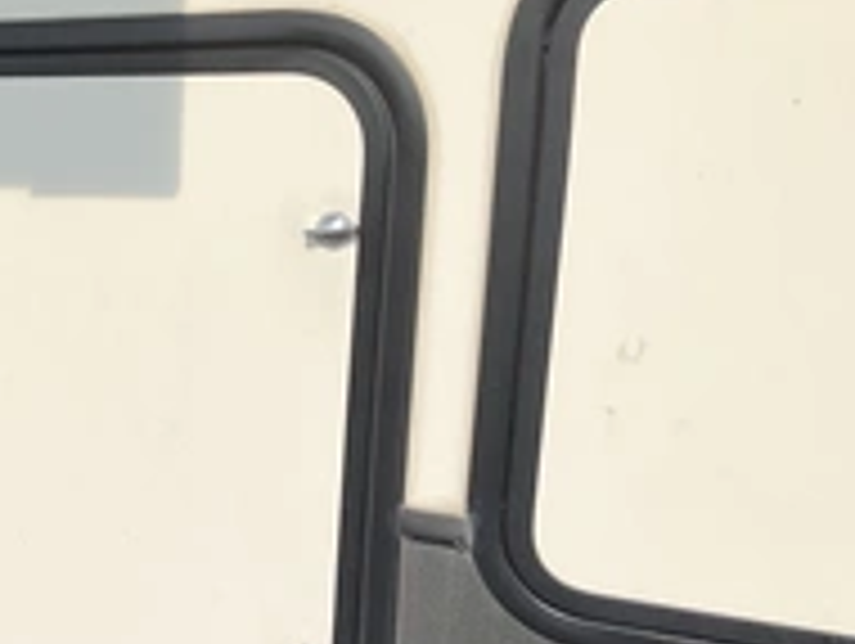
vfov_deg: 24.0
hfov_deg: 29.2
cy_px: 410
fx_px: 1509
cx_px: -40
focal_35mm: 61
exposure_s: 1/2801
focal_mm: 3
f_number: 1.8
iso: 25
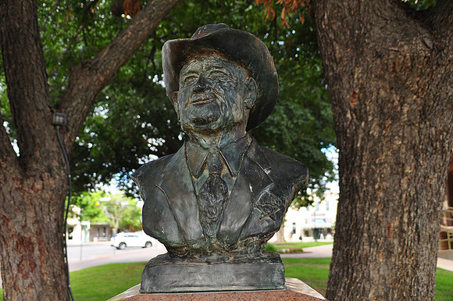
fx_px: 490
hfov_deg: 49.6
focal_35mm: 39
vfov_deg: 34.1
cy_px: 150
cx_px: 226
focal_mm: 26
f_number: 5
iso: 200
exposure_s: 1/200
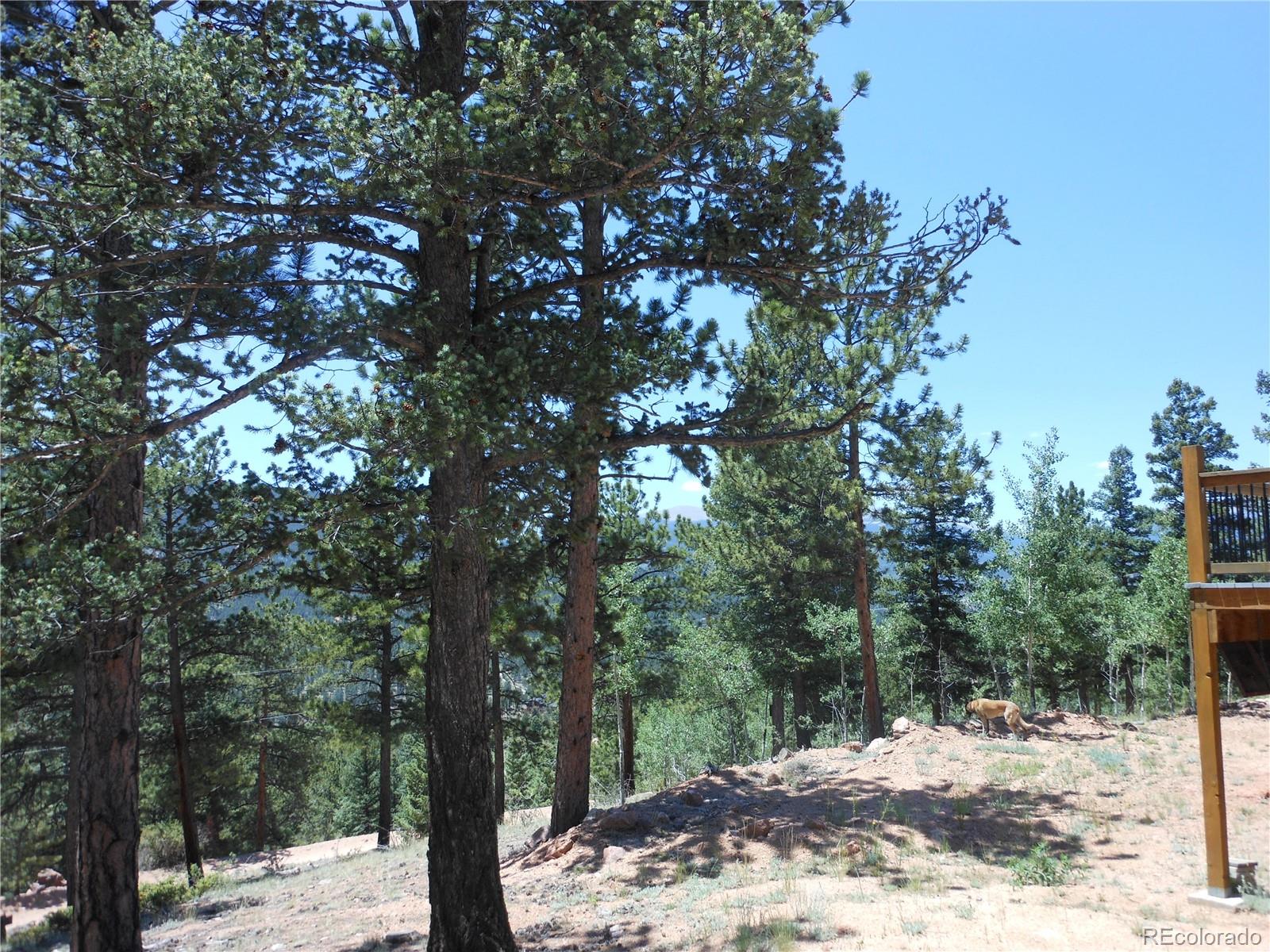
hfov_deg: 63.4
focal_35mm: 28
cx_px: 635
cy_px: 476
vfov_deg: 49.7
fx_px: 1027
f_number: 3.7
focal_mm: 5
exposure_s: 1/320
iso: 80
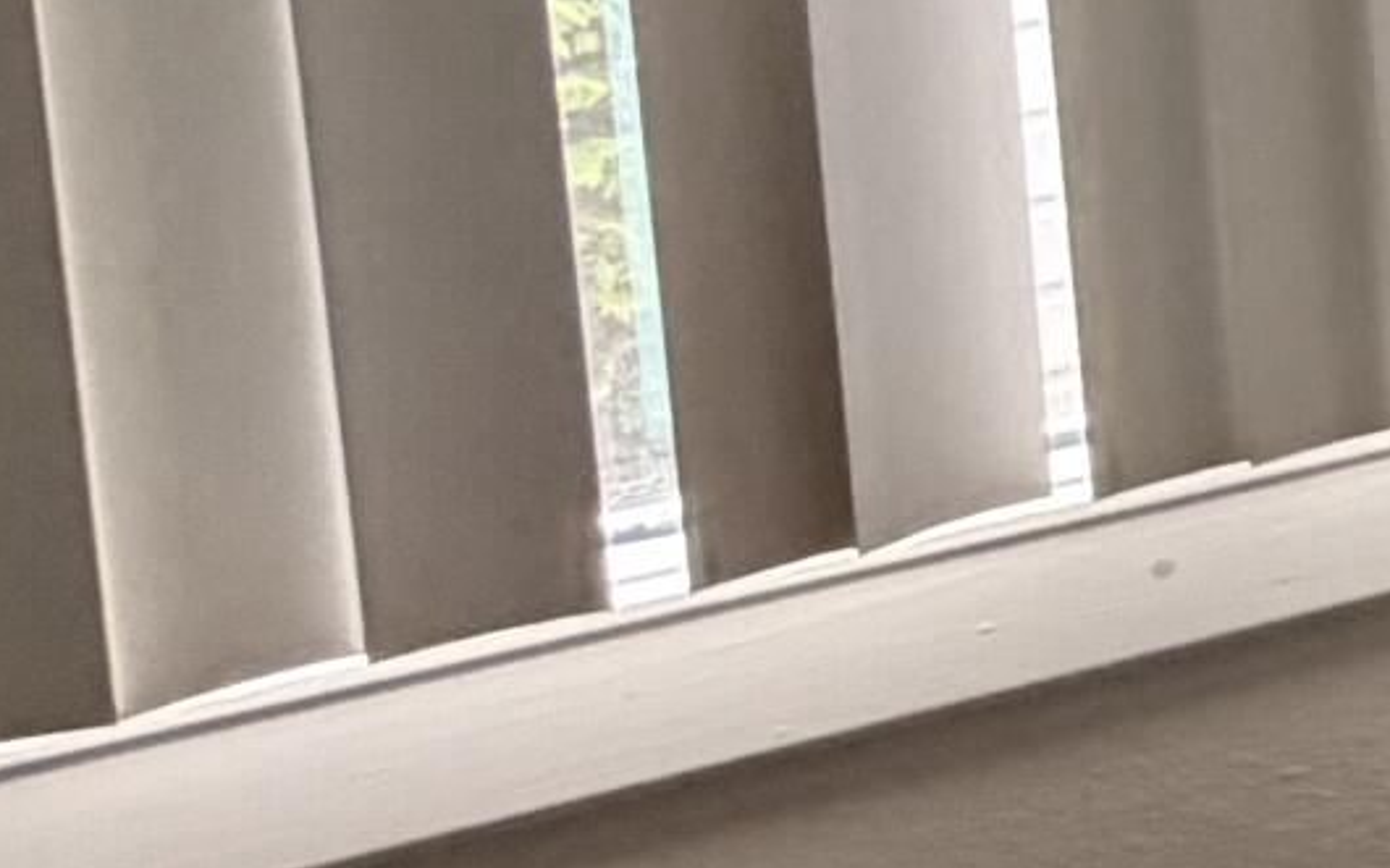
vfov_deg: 14.5
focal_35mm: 84
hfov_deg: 13.9
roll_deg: +1.3
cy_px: -435
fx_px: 3181
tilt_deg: -4.5
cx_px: 3567
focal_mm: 2.22
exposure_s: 1/121
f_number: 2.2
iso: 320
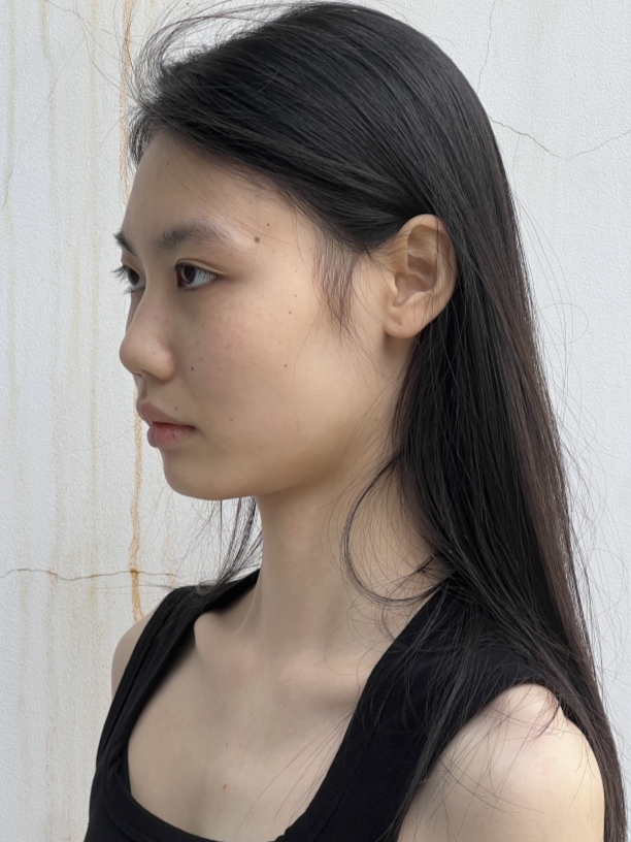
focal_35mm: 77
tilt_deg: -1.2
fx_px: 1871
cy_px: 421
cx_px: 316
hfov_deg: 19.1
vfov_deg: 25.3
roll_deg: -0.2
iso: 32
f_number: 2.8
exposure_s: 1/253
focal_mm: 9
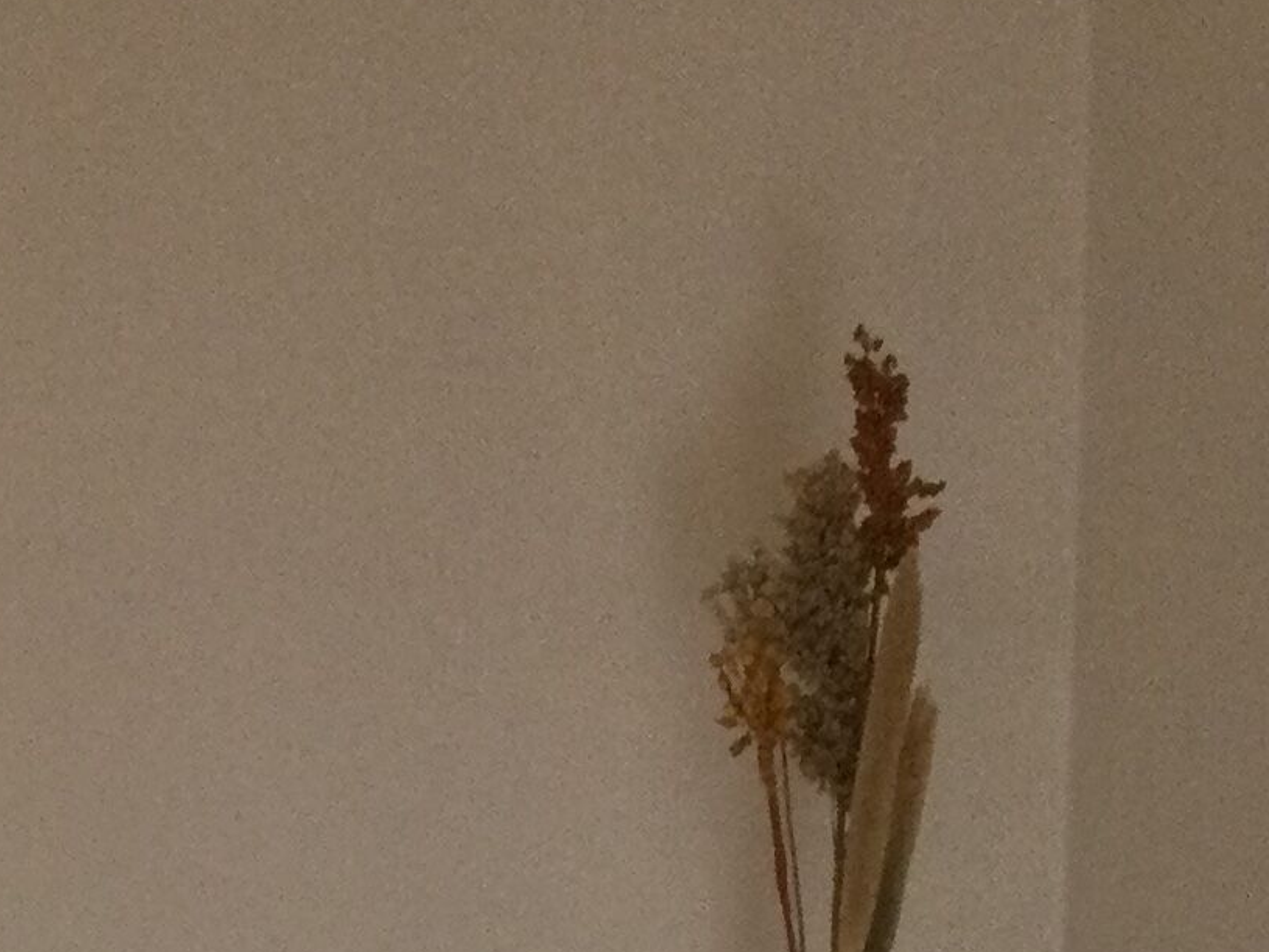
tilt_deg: -3.4
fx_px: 4546
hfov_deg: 15.5
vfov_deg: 11.1
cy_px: 1708
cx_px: -72
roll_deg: -1.1
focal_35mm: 124
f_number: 2.4
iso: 100
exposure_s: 1/33
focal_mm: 3.3
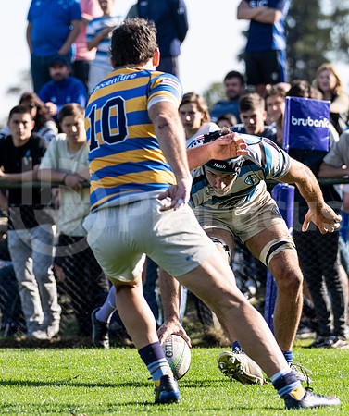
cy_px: 208
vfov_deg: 6.6
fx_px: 3600
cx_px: 110
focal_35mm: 287
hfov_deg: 5.5
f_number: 2.8
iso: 100
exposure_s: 1/800
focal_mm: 115
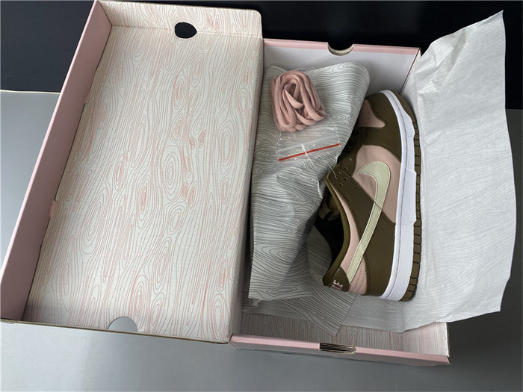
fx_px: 393
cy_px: 196
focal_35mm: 26
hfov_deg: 67.3
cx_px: 262
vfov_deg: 53.1
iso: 80
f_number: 1.8
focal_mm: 4.25
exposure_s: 1/100
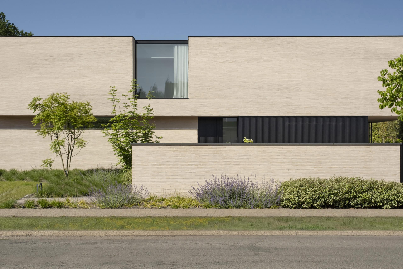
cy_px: 134
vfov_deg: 28.7
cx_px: 202
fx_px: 526
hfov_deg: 41.9
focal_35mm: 47
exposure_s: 1/170
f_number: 8
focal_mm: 31.1
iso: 160
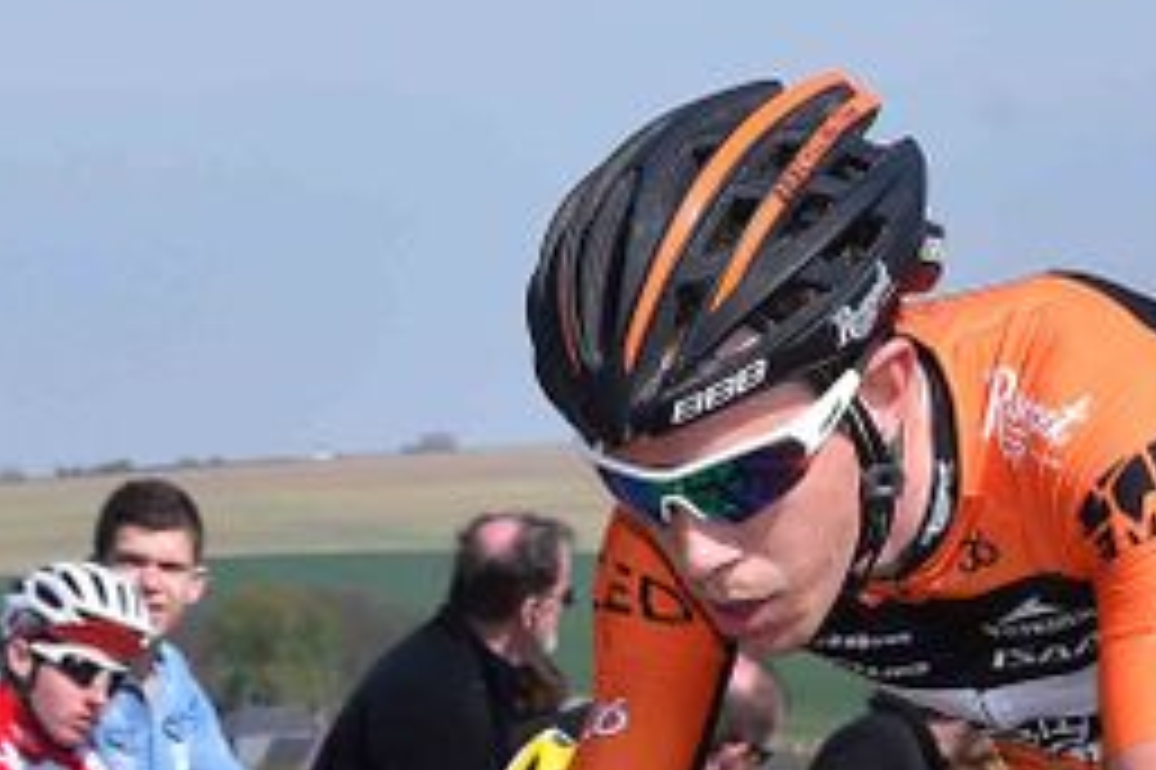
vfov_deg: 6.8
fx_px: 6290
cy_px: 1317
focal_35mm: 196
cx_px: 522
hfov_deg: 10.5
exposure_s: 1/640
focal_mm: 42
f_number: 8
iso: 320
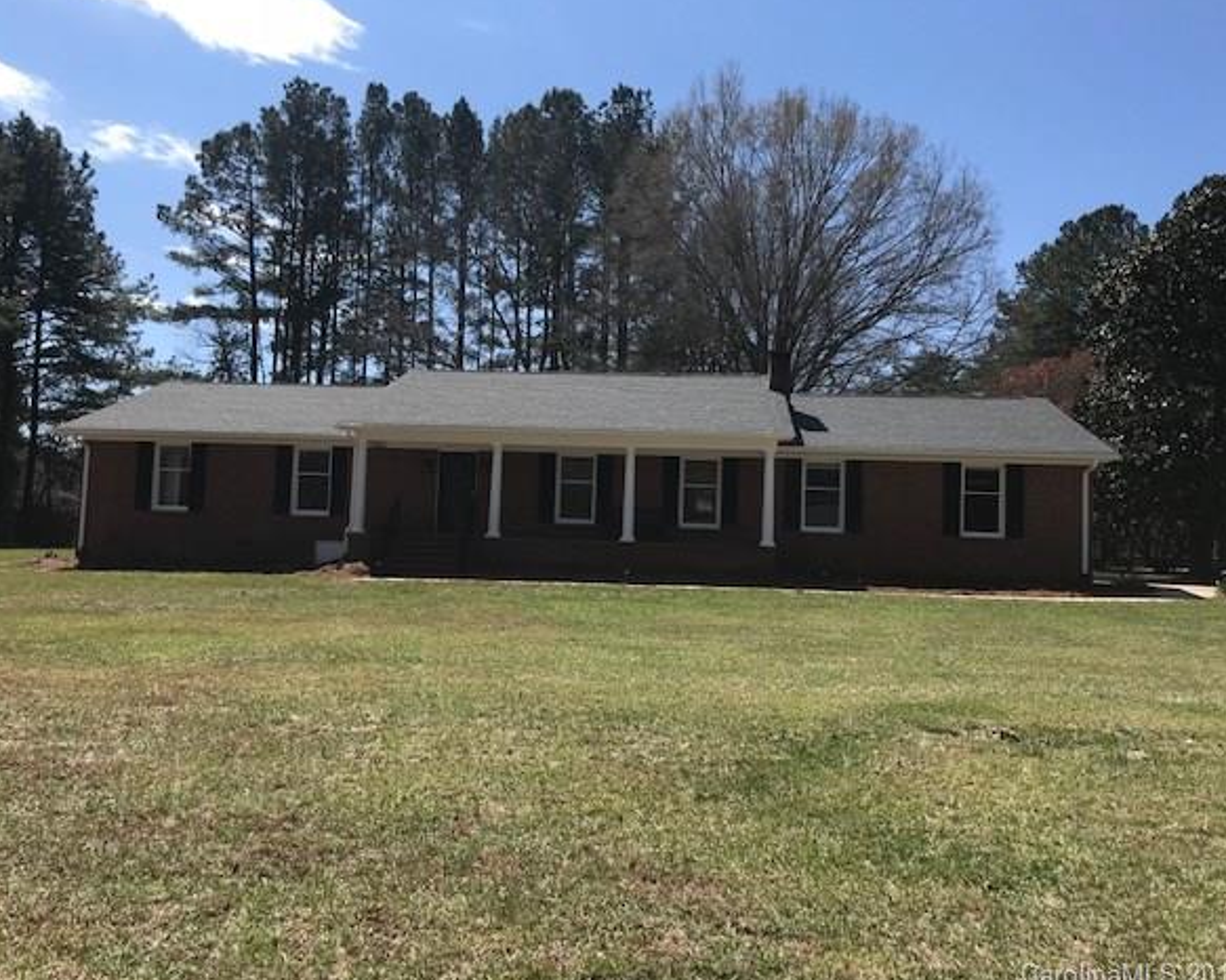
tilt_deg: +4.1
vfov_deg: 48.5
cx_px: 589
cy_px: 490
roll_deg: -1.3
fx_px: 1088
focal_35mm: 30
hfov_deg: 58.8
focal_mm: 3.99
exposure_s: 1/2457
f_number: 1.8
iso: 20
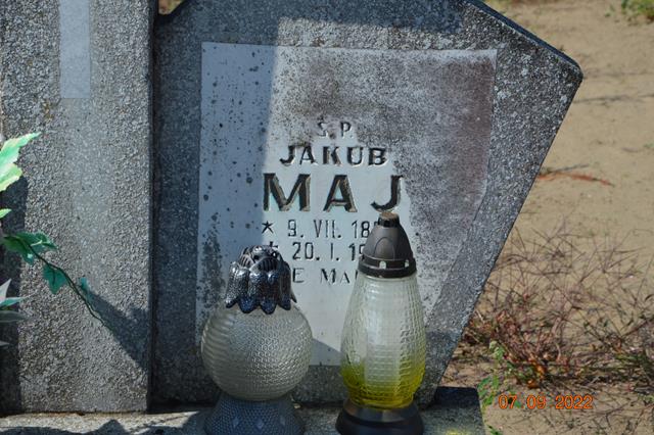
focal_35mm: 105
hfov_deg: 19.5
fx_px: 1906
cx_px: 327
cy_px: 218
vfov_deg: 13.0
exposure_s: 1/250
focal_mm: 70
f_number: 8
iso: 100
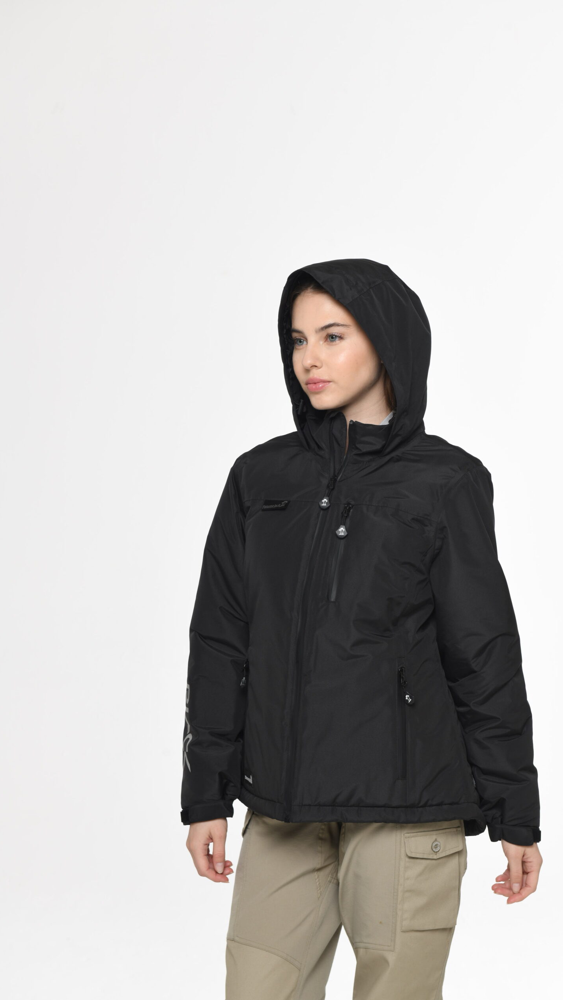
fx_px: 1964
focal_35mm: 74
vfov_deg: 28.6
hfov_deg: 16.3
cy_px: 501
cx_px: 321
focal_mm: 70
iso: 100
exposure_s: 1/160
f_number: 9
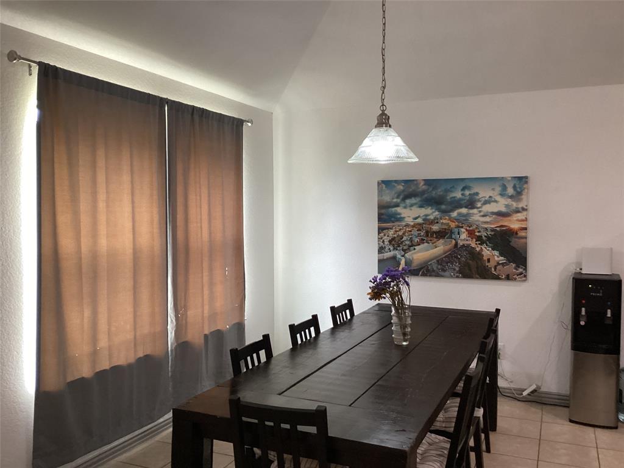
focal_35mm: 31
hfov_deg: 58.4
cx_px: 312
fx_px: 559
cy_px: 234
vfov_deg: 45.4
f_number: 2.4
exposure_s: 1/60
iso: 250
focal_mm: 3.3
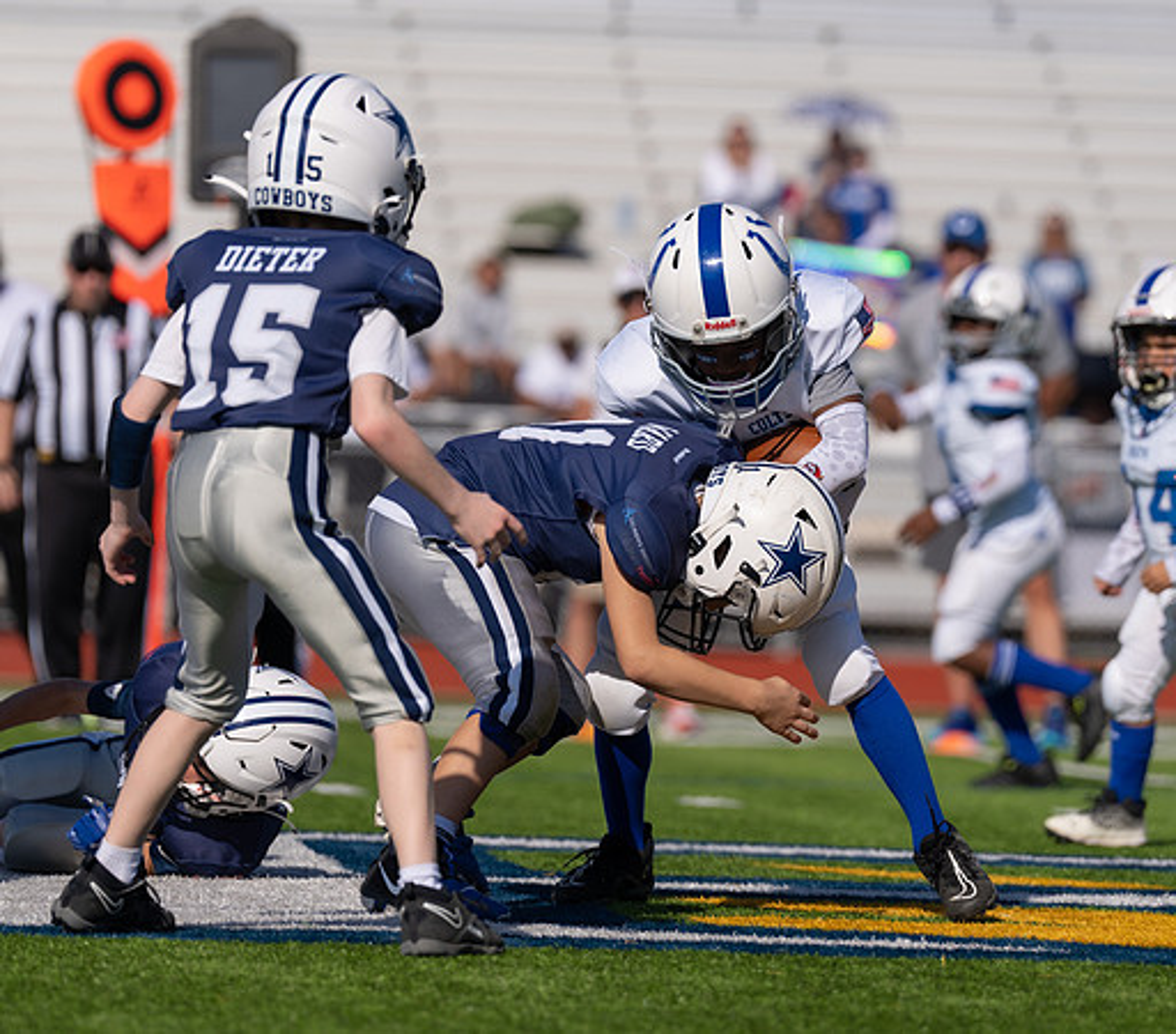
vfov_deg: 5.9
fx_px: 10109
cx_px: 640
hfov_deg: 6.7
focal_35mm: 279
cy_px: 450
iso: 100
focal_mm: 200
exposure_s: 1/2500
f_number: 3.5
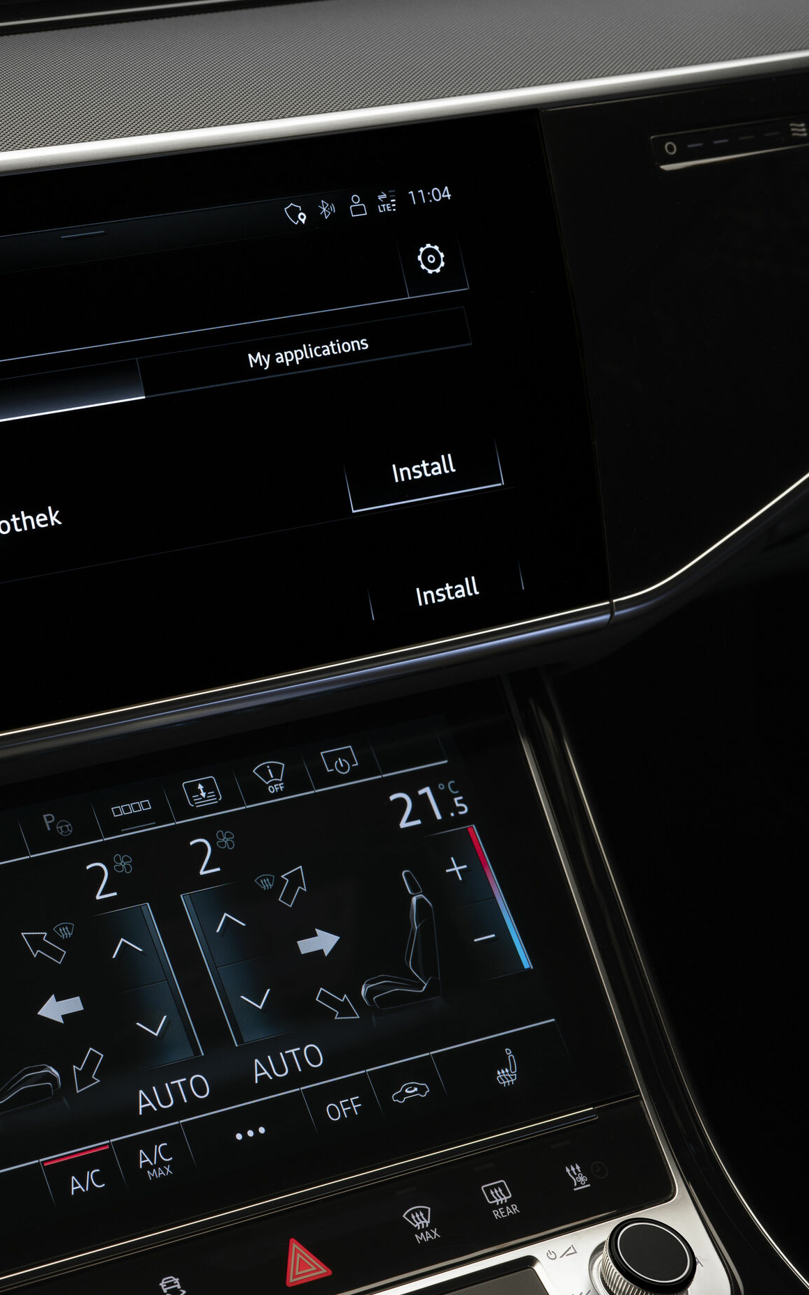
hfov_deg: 16.1
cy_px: 629
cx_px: -49
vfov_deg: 26.1
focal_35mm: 79
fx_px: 2787
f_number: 7.1
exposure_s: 1/2.5
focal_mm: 50
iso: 100
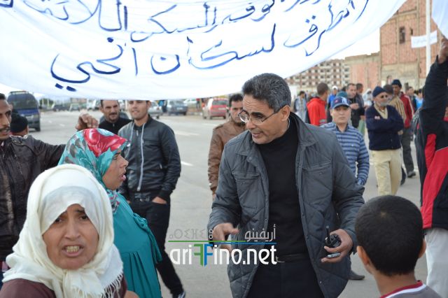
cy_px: 149
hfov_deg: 28.1
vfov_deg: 18.9
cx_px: 224
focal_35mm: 72
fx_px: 895
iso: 100
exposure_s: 1/160
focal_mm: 48
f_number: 6.3
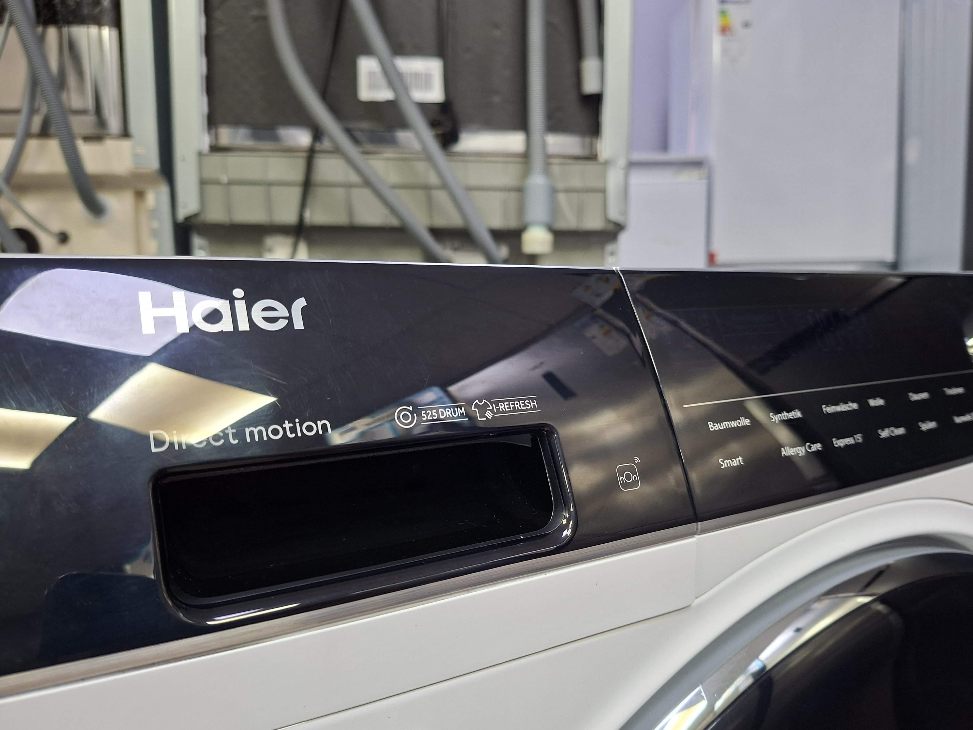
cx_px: 506
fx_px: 675
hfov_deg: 71.6
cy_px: 376
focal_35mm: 24
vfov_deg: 56.8
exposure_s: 1/50
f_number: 1.8
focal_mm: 5.54
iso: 250
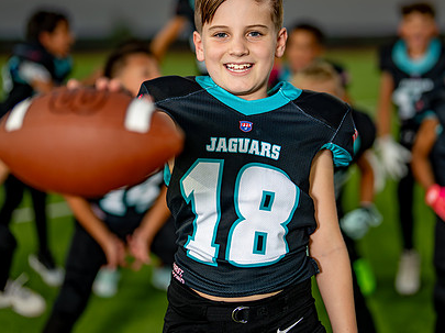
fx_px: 963
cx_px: 260
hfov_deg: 26.0
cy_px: 119
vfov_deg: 19.6
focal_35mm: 75
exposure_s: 1/400
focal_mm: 50
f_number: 1.2
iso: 100
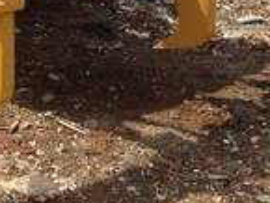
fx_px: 1202
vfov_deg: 9.0
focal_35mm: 154
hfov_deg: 11.8
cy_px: -231
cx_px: -222
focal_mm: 4.28
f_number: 2.4
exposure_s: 1/1905
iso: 50
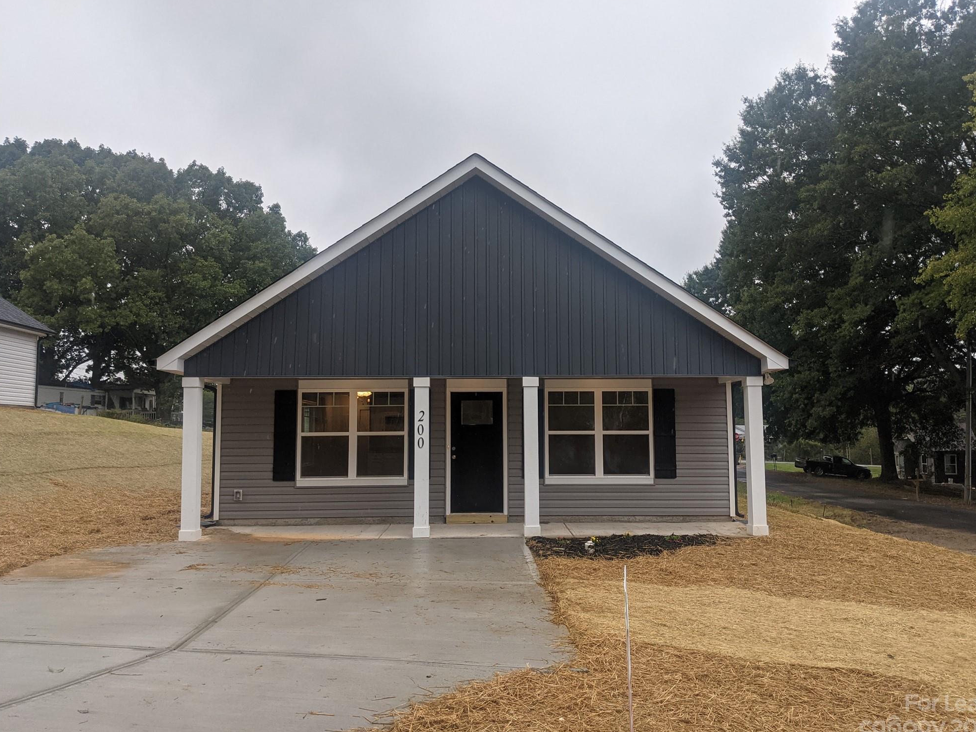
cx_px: 500
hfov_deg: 63.4
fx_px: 789
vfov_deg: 49.7
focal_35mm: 28
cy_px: 372
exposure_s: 1/602
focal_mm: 4.38
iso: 80
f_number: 1.73
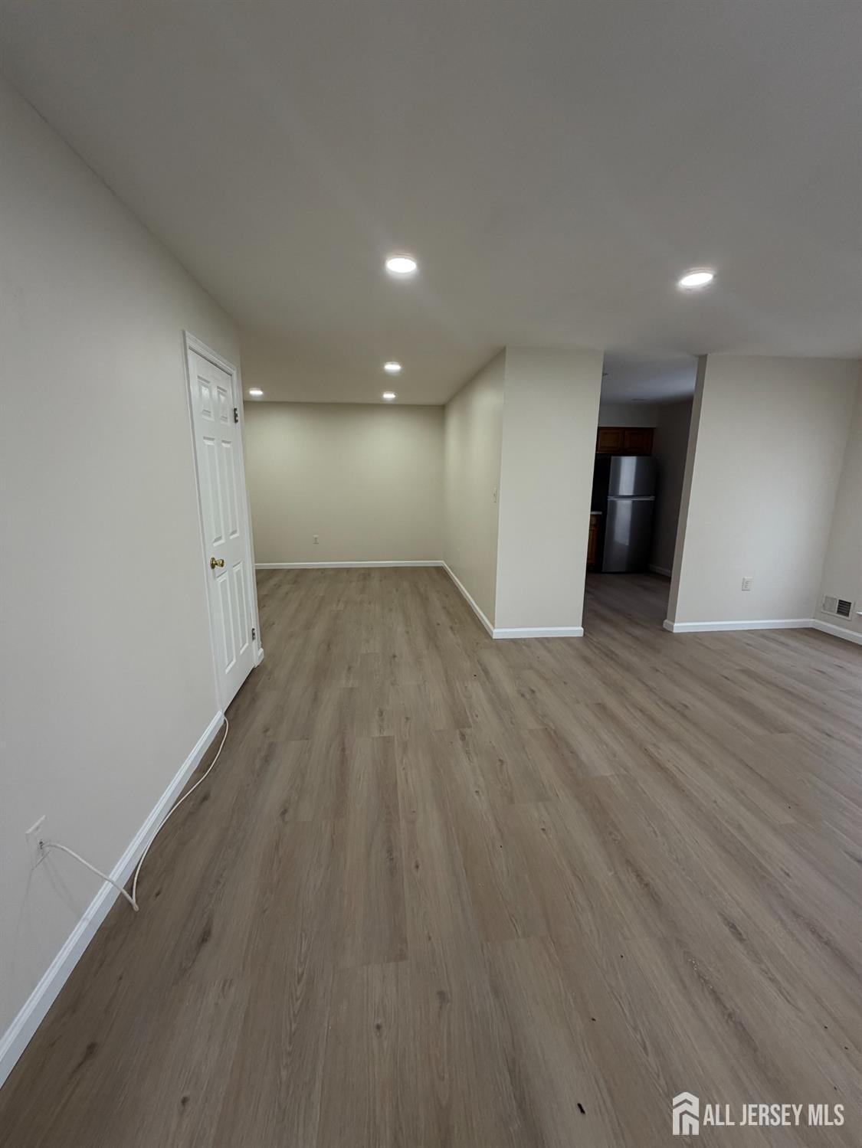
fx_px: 465
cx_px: 431
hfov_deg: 85.7
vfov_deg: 102.0
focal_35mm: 14
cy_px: 574
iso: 160
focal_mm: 2.22
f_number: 2.2
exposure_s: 1/121
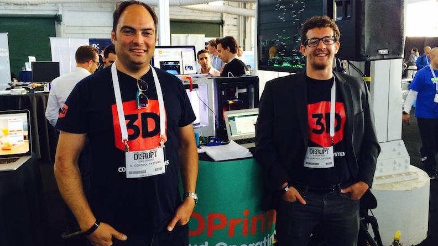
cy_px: 103
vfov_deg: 35.6
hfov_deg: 59.5
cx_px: 219
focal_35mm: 33
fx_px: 383
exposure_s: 1/30
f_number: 2.2
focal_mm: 4.12
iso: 64
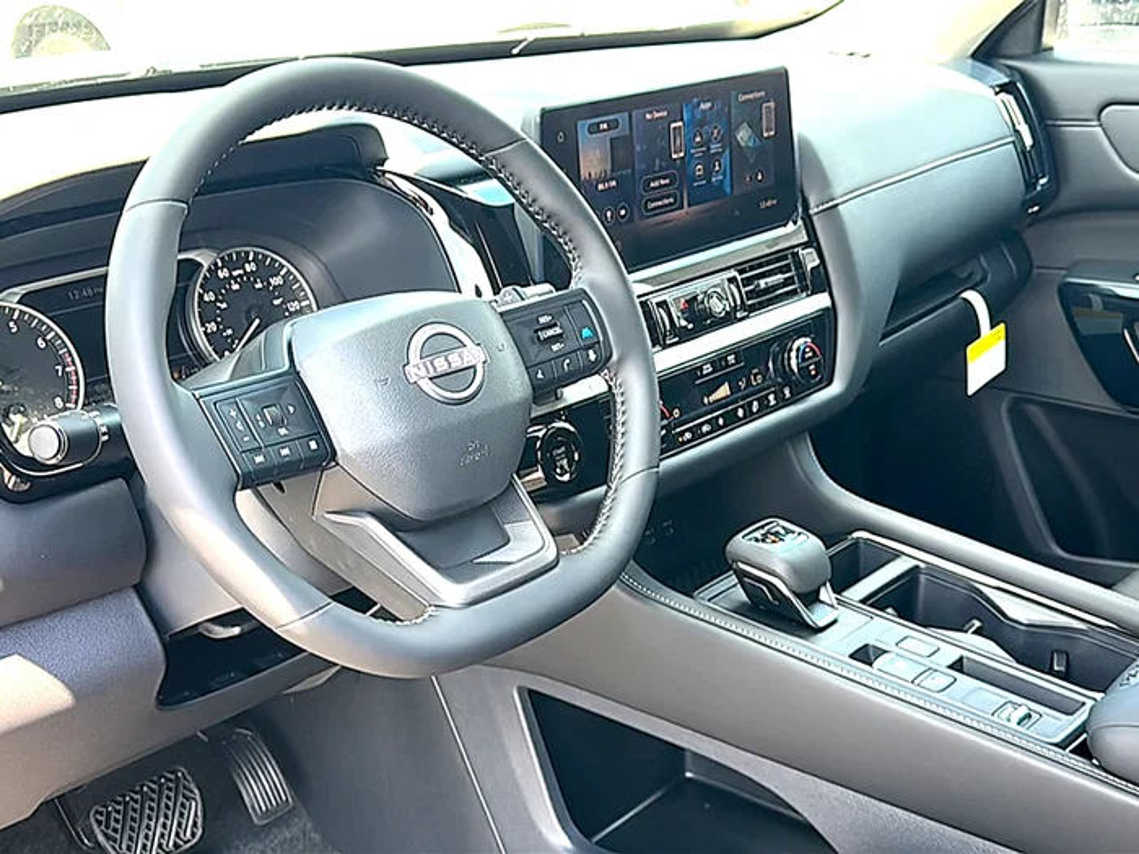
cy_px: 427
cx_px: 570
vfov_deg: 37.7
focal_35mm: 38
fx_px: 1250
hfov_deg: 49.0
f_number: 1.78
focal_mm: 6.86
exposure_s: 1/160
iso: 80
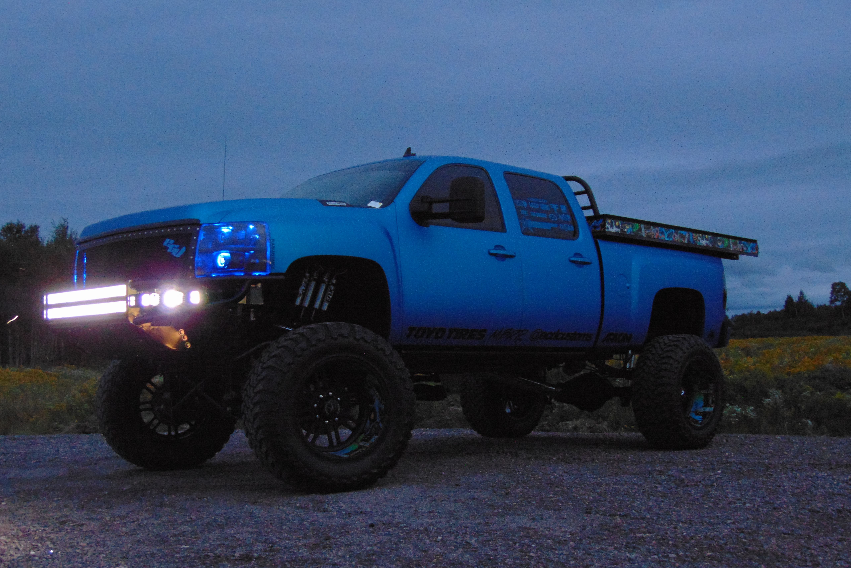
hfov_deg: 44.5
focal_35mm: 44
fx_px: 1040
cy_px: 314
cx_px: 425
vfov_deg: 30.5
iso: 400
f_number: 3.3
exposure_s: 1/10
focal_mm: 7.6
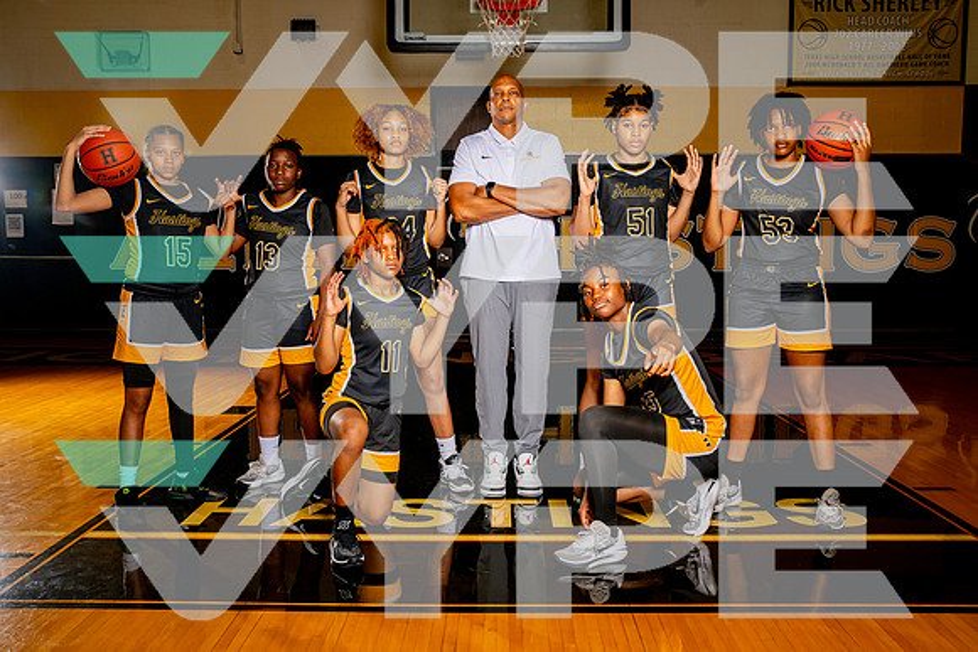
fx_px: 929
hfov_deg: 55.5
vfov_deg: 38.7
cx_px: 485
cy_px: 324
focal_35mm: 34
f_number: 8
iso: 400
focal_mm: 32
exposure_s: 1/250
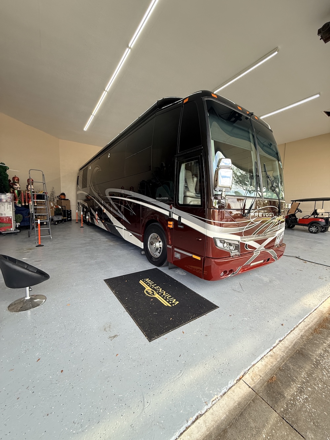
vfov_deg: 102.1
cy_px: 220
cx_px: 165
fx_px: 178
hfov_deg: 85.7
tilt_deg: -5.0
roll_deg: -2.3
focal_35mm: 14
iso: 160
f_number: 2.2
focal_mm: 2.22
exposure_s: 1/120
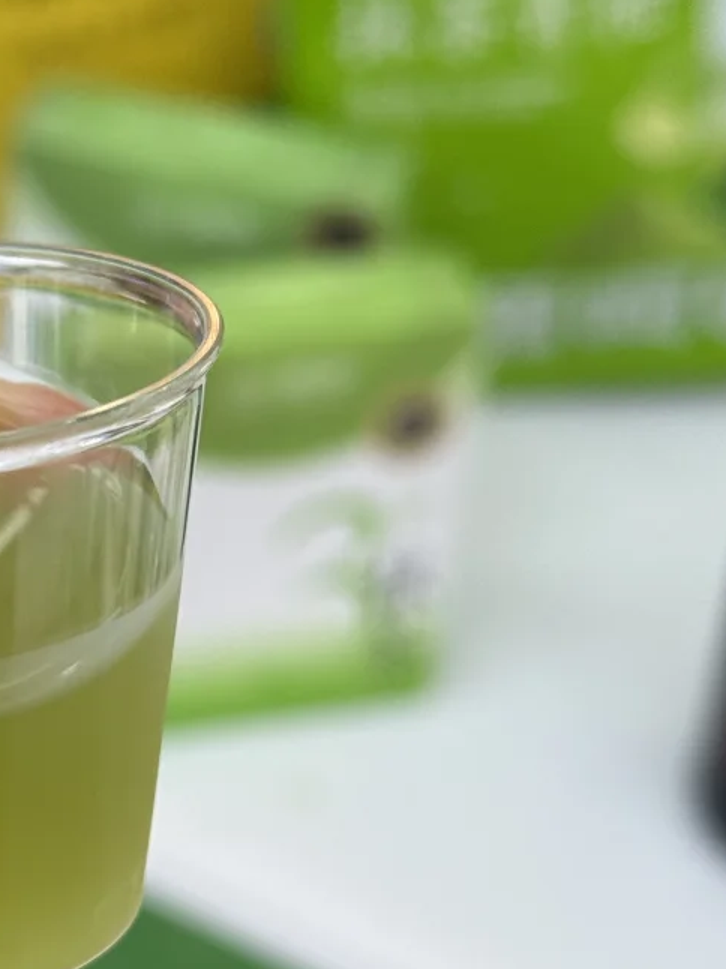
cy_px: 495
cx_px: 99
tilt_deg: -37.6
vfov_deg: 18.4
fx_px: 2994
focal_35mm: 107
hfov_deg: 13.7
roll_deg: -3.7
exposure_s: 1/113
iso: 100
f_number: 1.78
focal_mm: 6.76
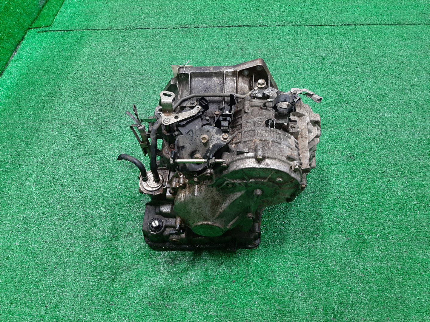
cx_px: 215
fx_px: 323
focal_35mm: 26
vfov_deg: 53.1
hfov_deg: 67.3
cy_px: 161
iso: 168
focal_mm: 3.93
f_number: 1.7
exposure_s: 1/50
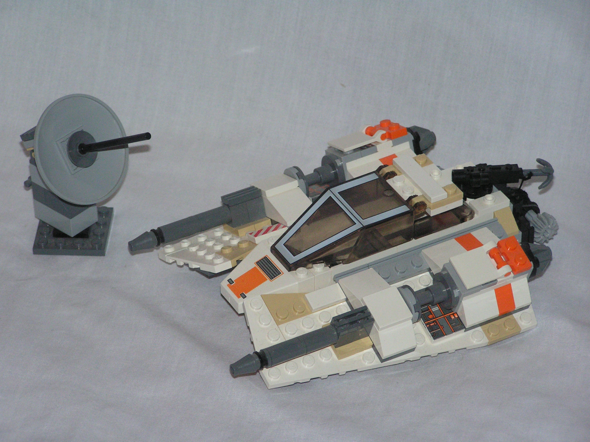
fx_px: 3034
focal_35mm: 178
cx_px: 295
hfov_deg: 11.1
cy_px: 221
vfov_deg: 8.3
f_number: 3.2
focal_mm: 29.6
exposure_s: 1/200
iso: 200
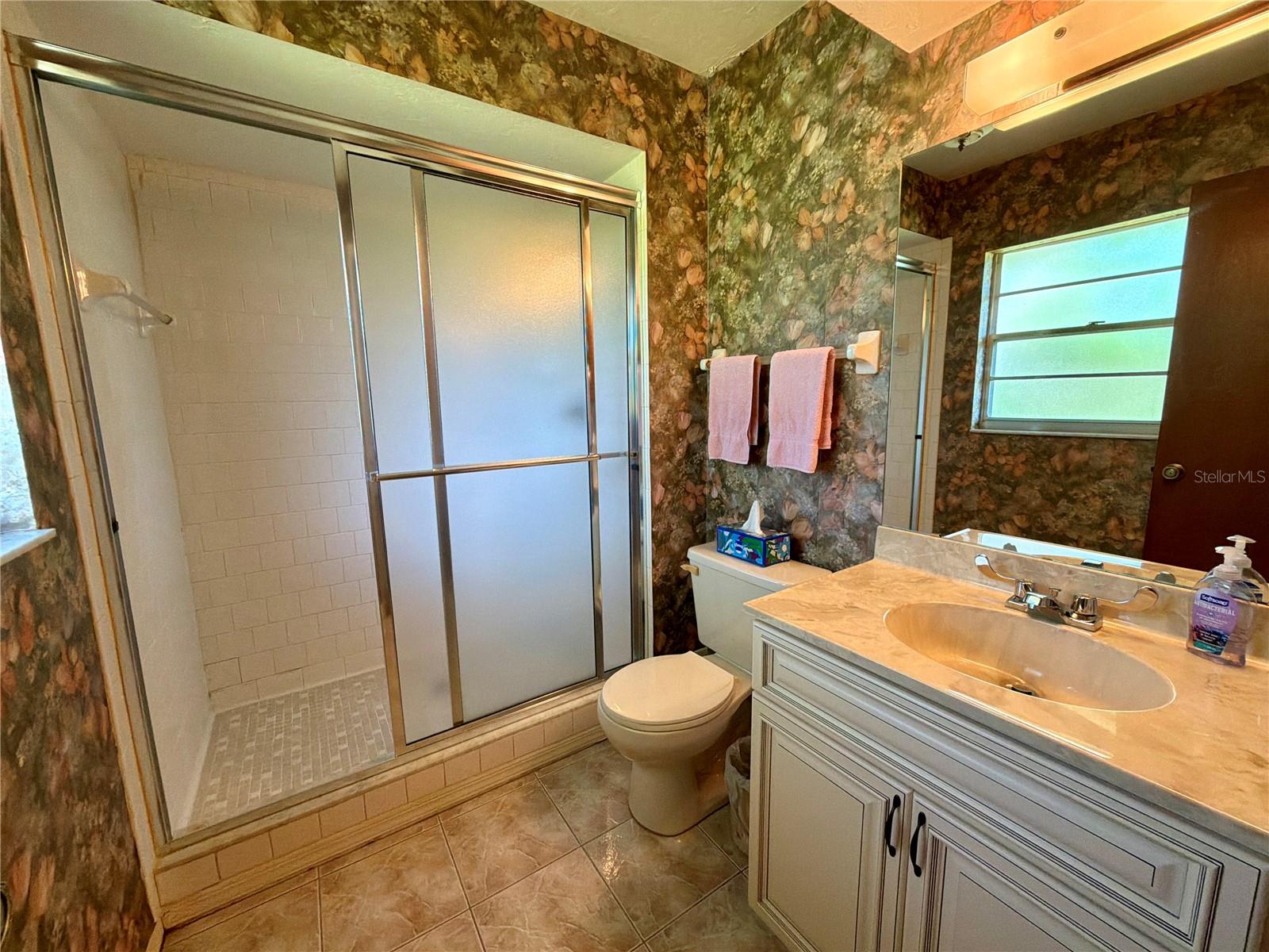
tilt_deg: -7.2
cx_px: 634
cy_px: 476
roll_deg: +1.9
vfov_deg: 85.7
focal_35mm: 14
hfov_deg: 102.1
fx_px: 513
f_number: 2.2
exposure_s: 1/60
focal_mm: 2.22
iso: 200
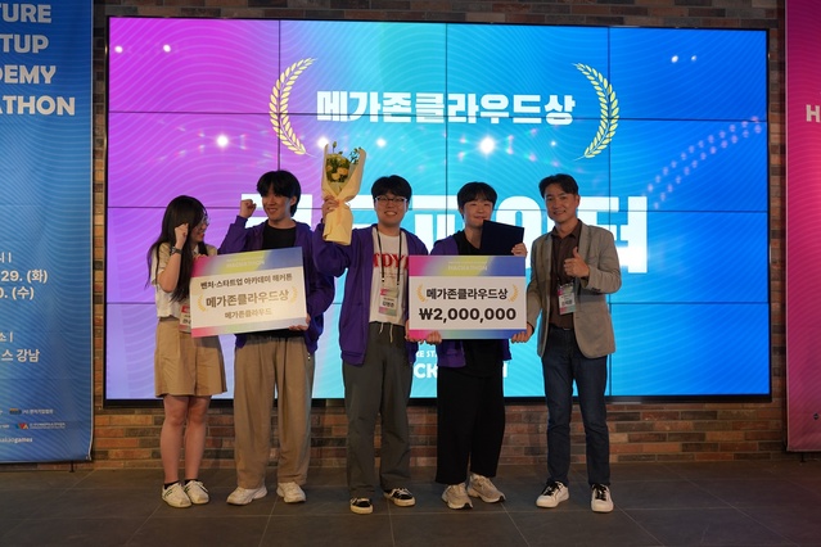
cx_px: 410
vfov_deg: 36.9
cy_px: 274
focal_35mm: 36
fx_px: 821
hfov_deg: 53.1
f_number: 4
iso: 800
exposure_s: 1/160
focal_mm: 36
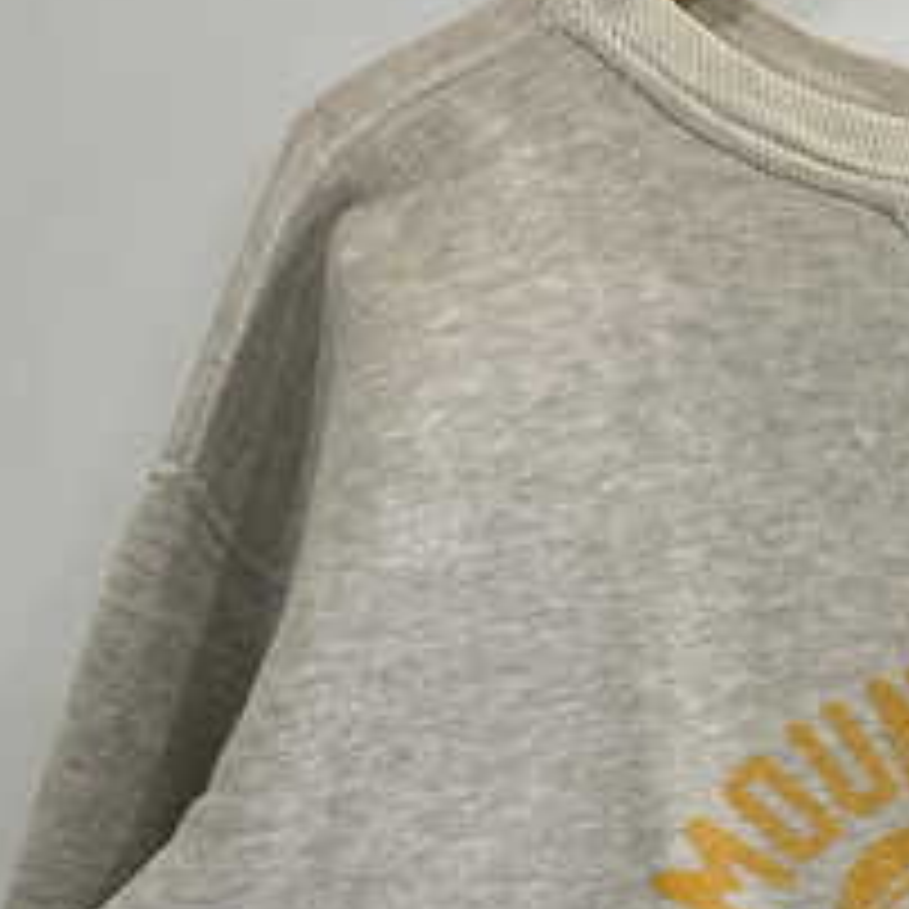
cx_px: 1089
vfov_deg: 17.3
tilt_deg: -23.4
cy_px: 936
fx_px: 2912
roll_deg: -1.6
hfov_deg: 17.0
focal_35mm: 98
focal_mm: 3.99
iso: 50
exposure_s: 1/50
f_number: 1.8
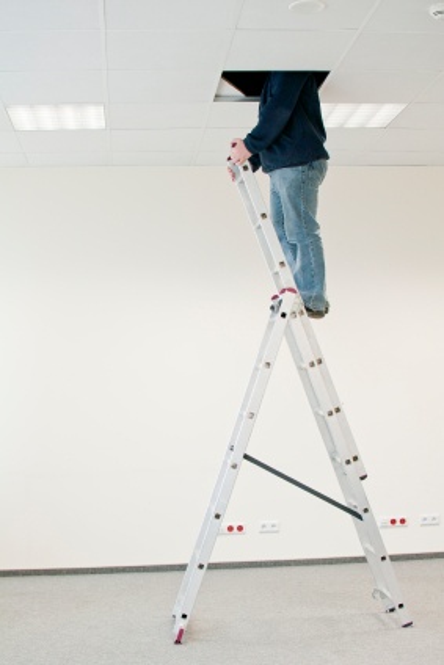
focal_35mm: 52
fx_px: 970
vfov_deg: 37.8
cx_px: 222
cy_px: 332
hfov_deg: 25.8
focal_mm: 35
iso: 200
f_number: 3.5
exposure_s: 1/60
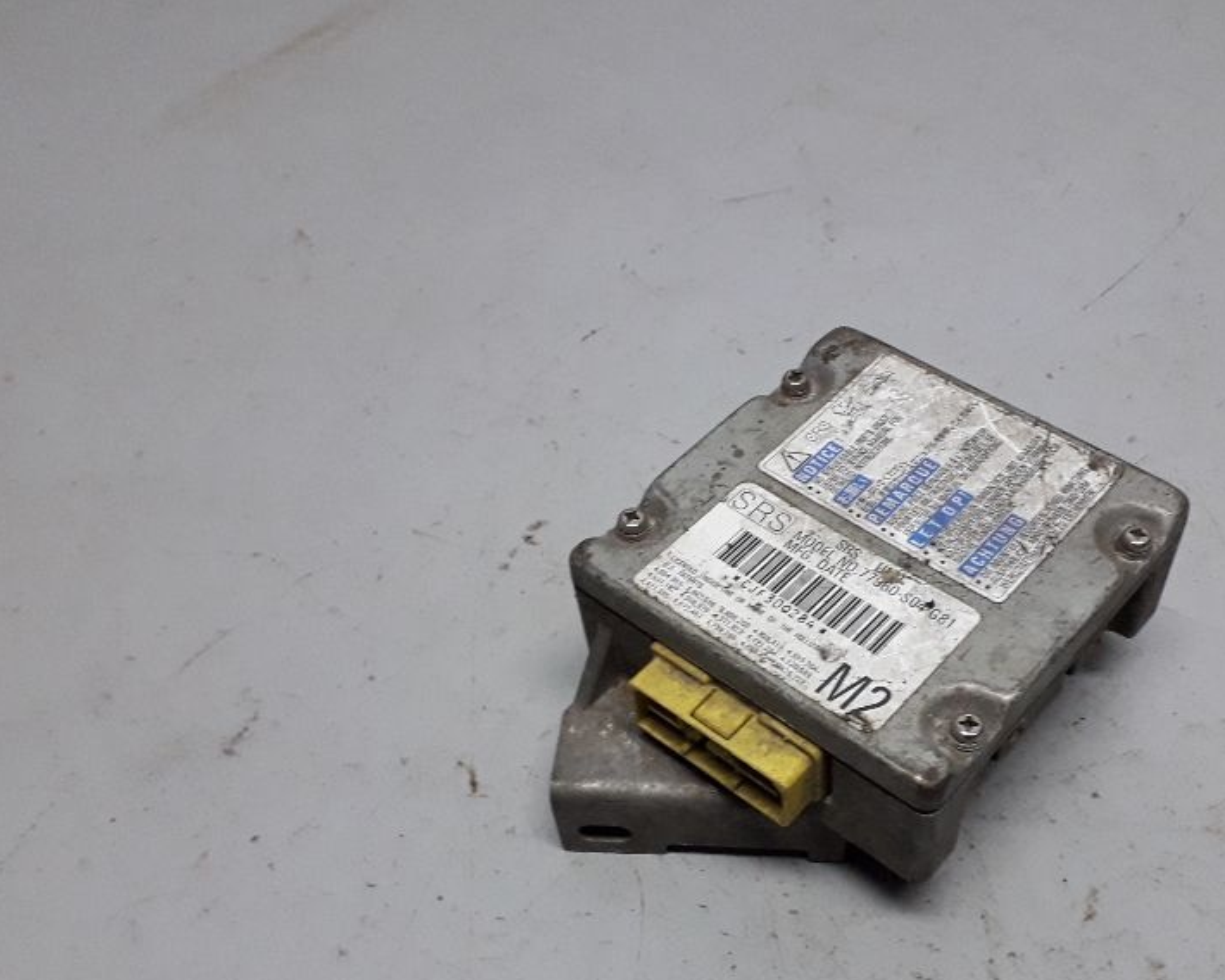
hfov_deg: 47.7
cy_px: 633
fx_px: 1378
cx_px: 737
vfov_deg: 38.8
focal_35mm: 38
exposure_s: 1/50
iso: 200
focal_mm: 3.6
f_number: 1.9
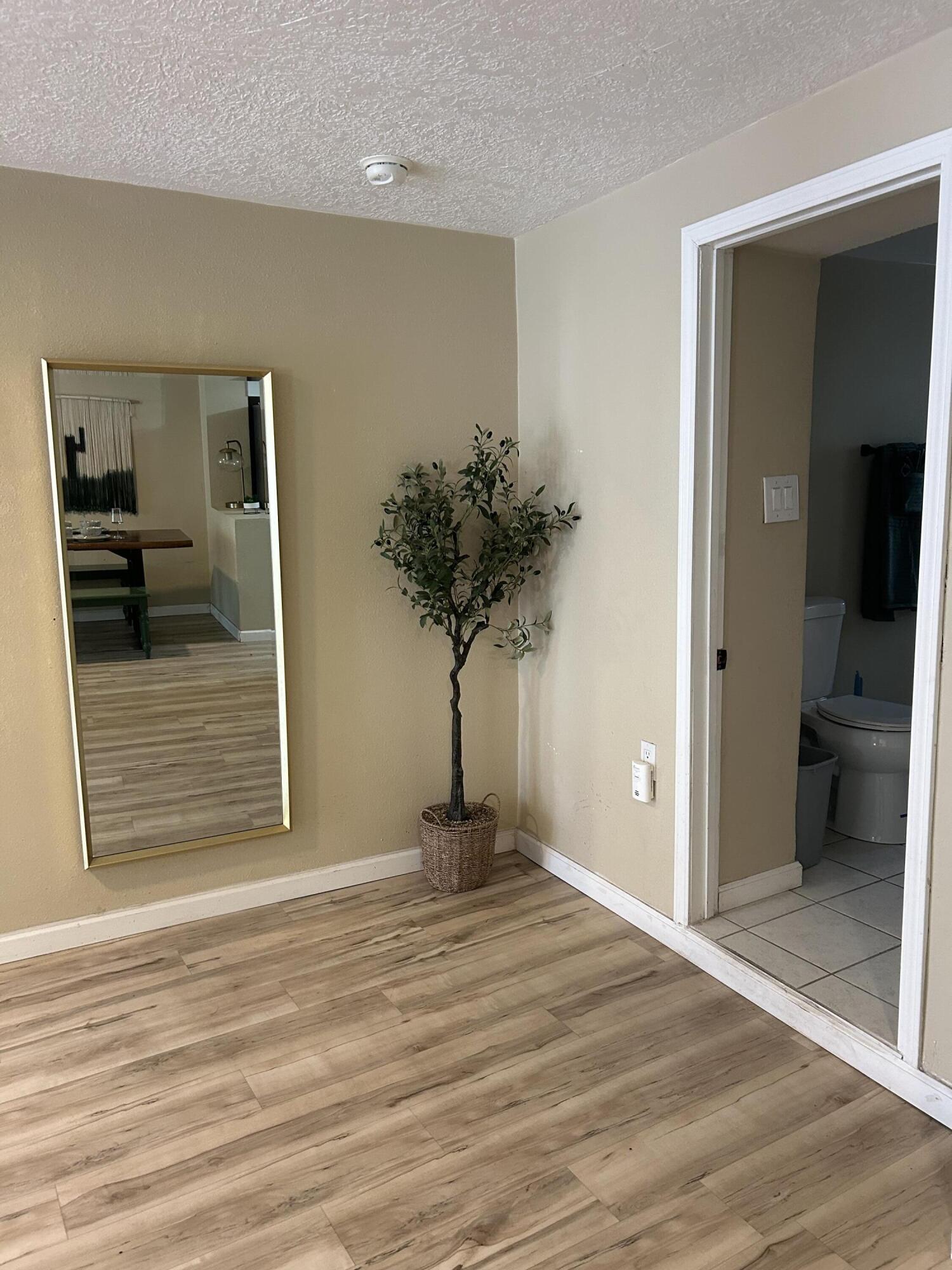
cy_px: 635
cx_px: 476
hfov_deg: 53.1
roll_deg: -0.4
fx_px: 953
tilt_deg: -8.7
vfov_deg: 67.3
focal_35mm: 26
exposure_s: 1/60
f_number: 1.5
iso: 200
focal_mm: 5.7
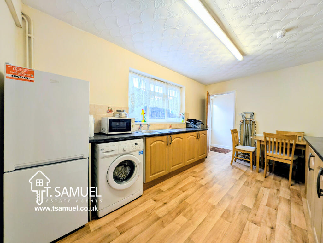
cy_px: 122
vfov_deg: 94.6
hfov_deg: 110.5
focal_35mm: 12
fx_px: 112
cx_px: 162
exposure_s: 1/85.6
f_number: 1.95
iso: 54
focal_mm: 2.23
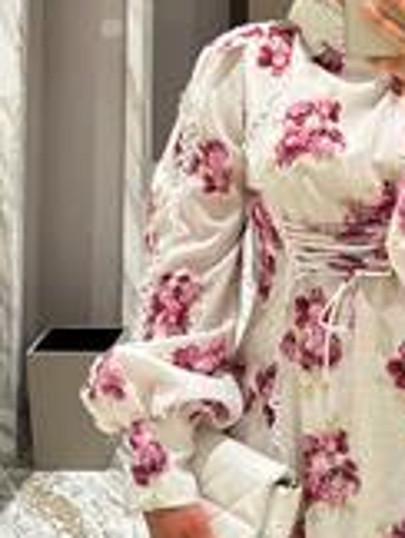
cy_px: -105
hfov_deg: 18.4
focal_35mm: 79
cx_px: 372
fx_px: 1229
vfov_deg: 22.7
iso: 125
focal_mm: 6.86
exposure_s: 1/50
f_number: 1.78
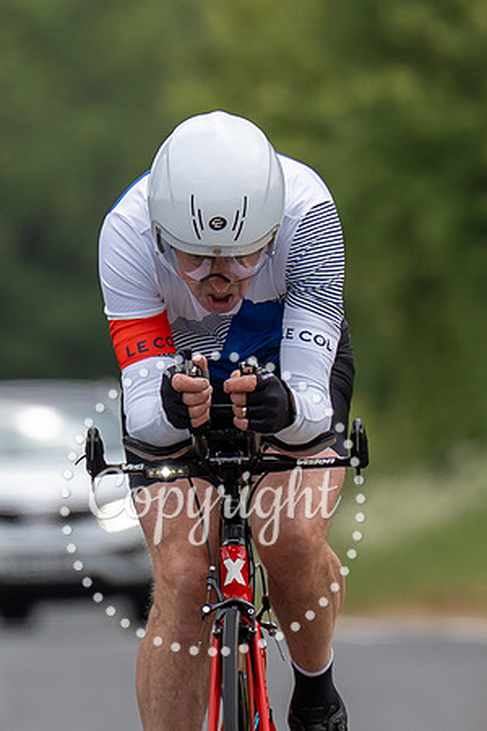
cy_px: 581
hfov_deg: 1.4
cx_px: 220
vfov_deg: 2.1
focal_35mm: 1002
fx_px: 20332
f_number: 3.2
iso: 125
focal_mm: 200
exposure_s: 1/1250
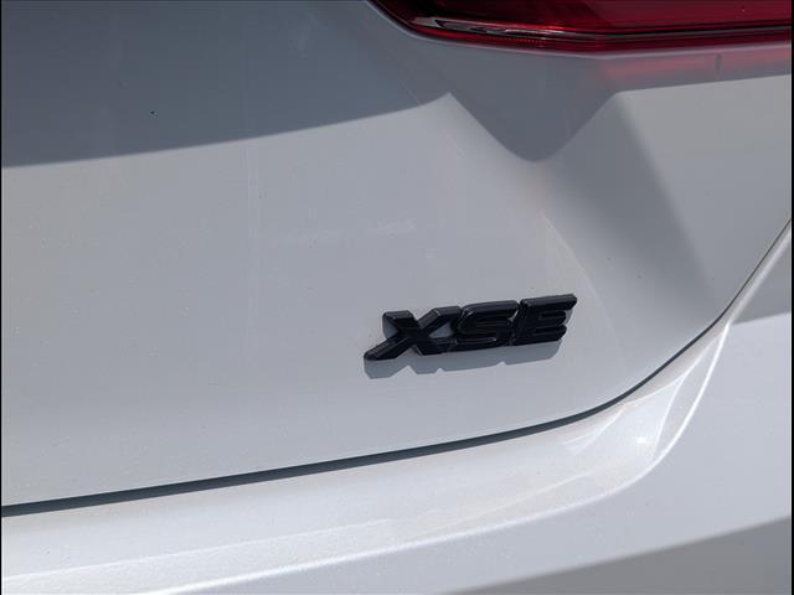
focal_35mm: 49
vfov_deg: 29.7
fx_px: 1124
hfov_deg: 38.9
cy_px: 298
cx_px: 397
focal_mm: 6.9
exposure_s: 1/3333
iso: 21
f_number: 1.68
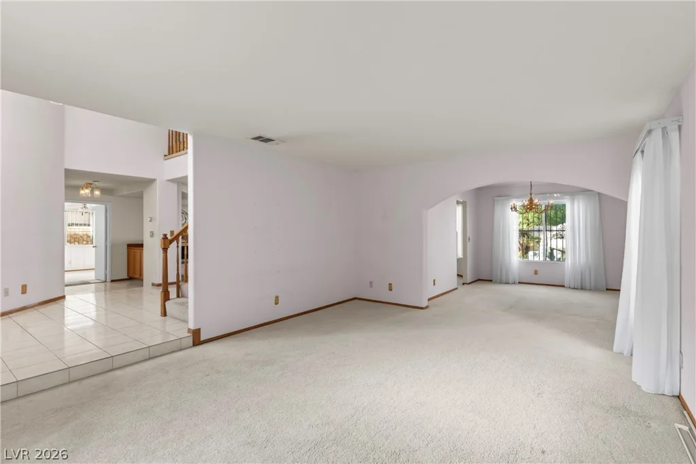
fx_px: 329
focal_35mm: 17
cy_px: 232
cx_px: 348
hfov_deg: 93.3
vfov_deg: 70.5
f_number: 8
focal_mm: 17
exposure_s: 1/25
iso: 400
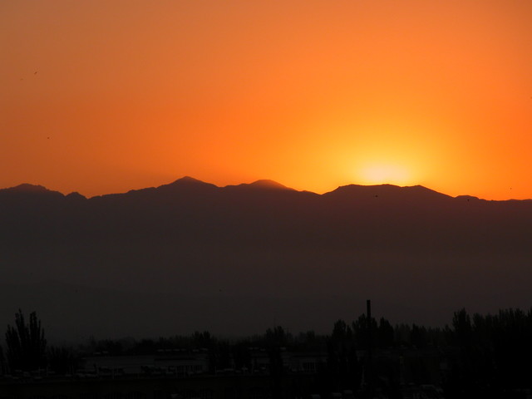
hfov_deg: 7.1
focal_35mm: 280
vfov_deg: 5.3
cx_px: 266
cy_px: 200
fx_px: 4303
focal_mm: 71.2
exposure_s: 1/519
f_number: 6.6
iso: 100
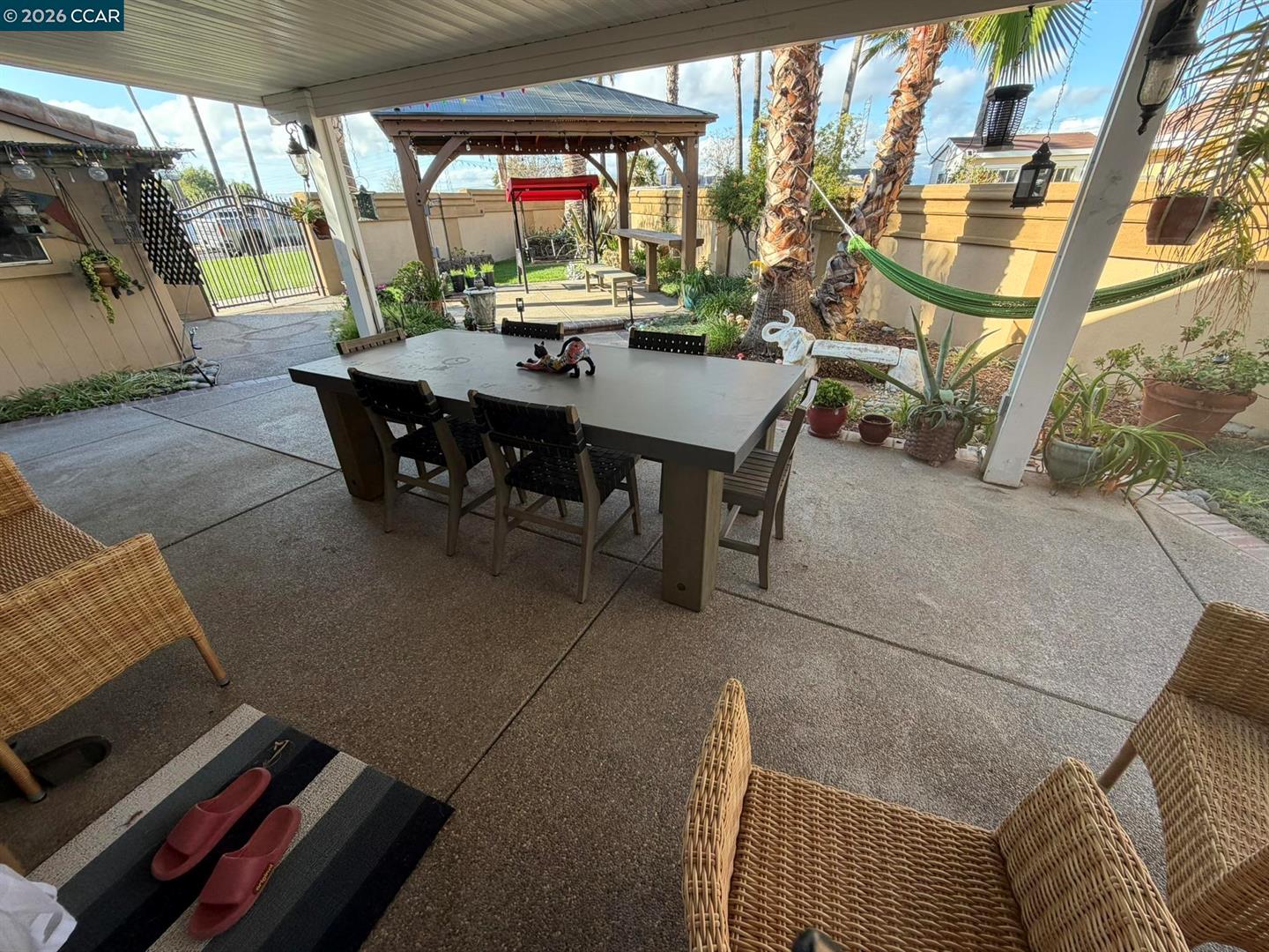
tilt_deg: -28.6
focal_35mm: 14
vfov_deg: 85.7
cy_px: 476
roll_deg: +1.9
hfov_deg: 102.1
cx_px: 634
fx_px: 513
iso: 64
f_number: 2.2
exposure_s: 1/148
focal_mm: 2.22
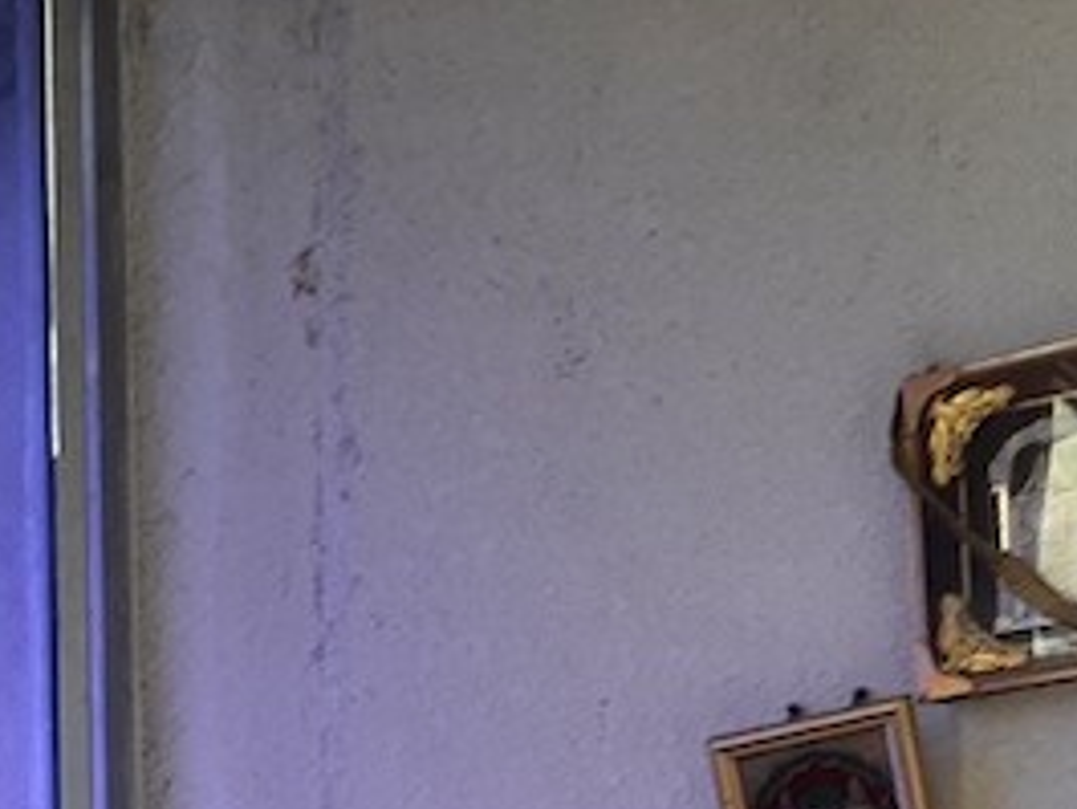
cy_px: 1516
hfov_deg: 19.6
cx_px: 61
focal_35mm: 98
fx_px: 3050
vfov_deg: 13.4
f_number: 1.7
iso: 64
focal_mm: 3.93
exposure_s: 1/60
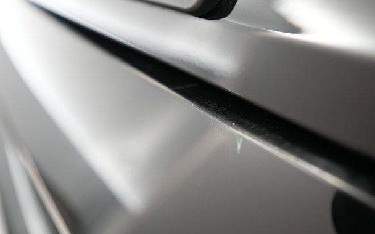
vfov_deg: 41.8
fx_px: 307
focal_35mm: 30
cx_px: 180
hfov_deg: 62.9
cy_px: 108
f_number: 2.8
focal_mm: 28
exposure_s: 1/100
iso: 2000
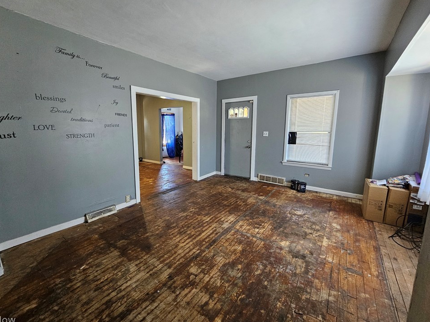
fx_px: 174
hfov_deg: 101.9
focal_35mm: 14
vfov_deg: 85.6
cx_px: 200
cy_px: 154
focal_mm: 2.2
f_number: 2.2
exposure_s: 1/40
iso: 320
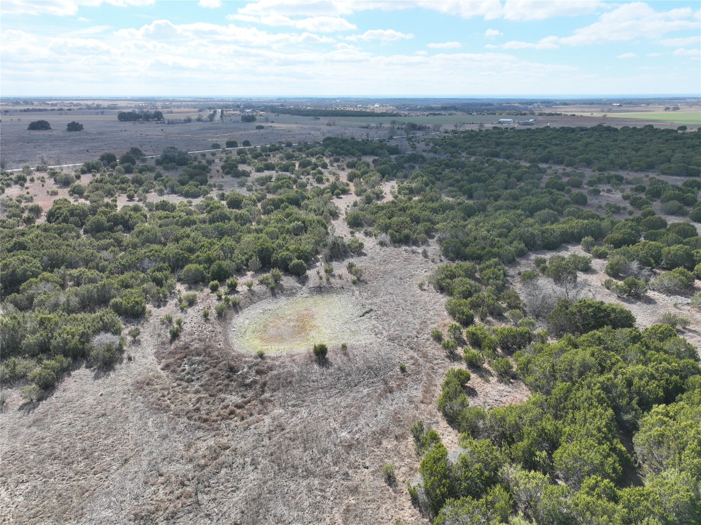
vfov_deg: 56.8
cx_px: 350
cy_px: 262
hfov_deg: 71.6
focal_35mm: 24
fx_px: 486
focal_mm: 12.29
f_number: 2.8
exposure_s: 1/3200
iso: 420
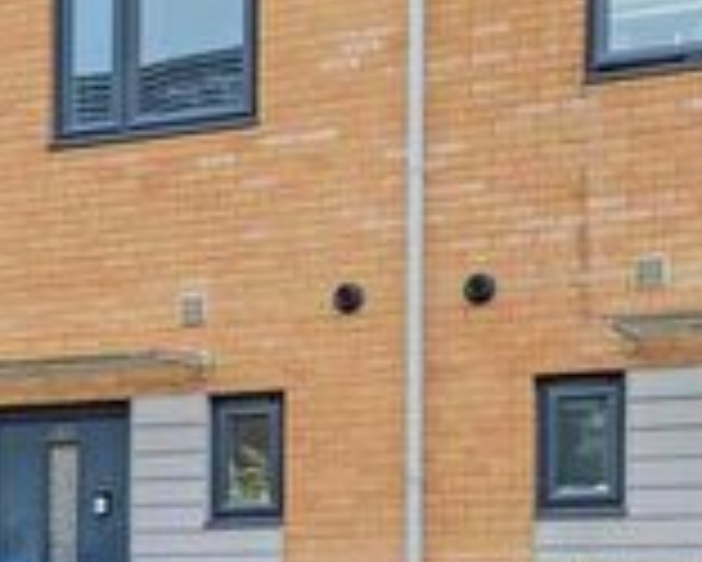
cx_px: 18
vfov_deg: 25.8
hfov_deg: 30.0
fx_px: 1227
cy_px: 223
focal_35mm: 59
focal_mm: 14
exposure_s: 1/50
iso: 125
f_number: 8
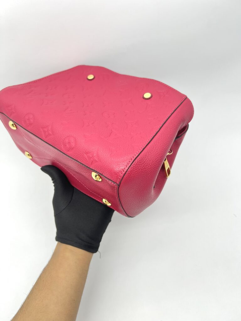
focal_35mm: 26
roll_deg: +6.0
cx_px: 120
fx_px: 241
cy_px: 160
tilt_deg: -42.9
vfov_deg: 67.3
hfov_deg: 53.1
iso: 50
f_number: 1.5
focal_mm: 5.7
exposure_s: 1/100
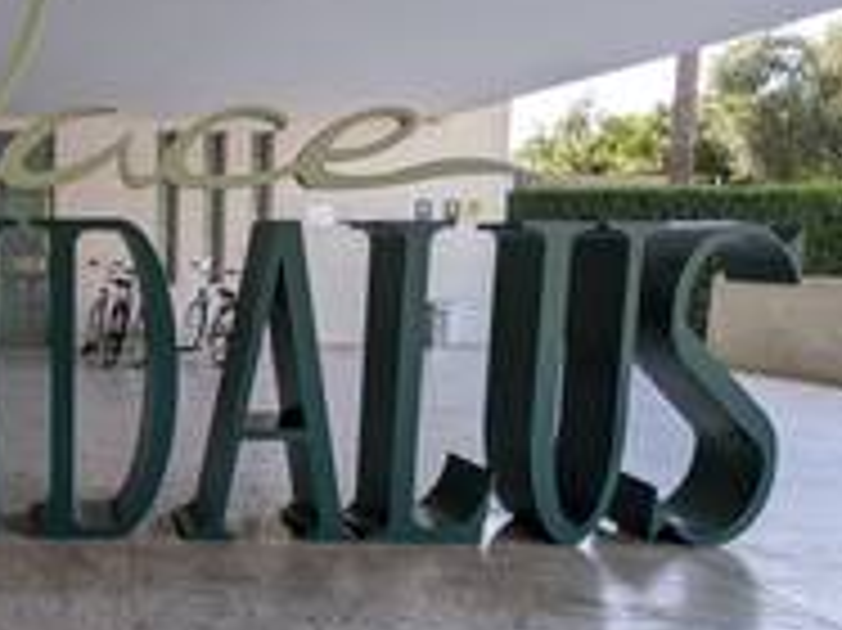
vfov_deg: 39.6
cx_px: 9
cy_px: 346
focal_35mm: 36
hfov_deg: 44.2
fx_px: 875
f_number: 2.2
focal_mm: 1.83
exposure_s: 1/283
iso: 48
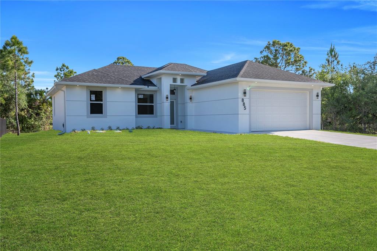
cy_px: 126
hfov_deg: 61.9
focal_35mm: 30
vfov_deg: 43.6
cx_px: 188
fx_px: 314
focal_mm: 20
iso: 100
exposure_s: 1/200
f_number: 7.1
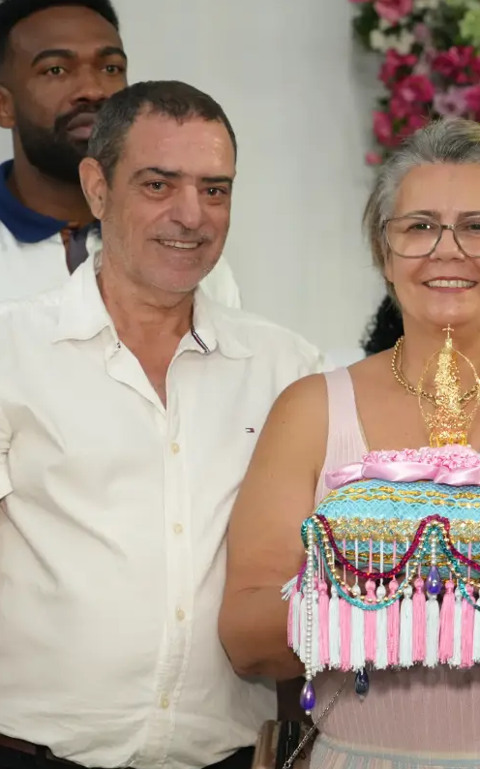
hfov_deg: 9.8
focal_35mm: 134
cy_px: 385
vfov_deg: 15.6
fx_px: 2806
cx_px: 359
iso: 5000
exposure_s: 1/200
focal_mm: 87
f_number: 5.6
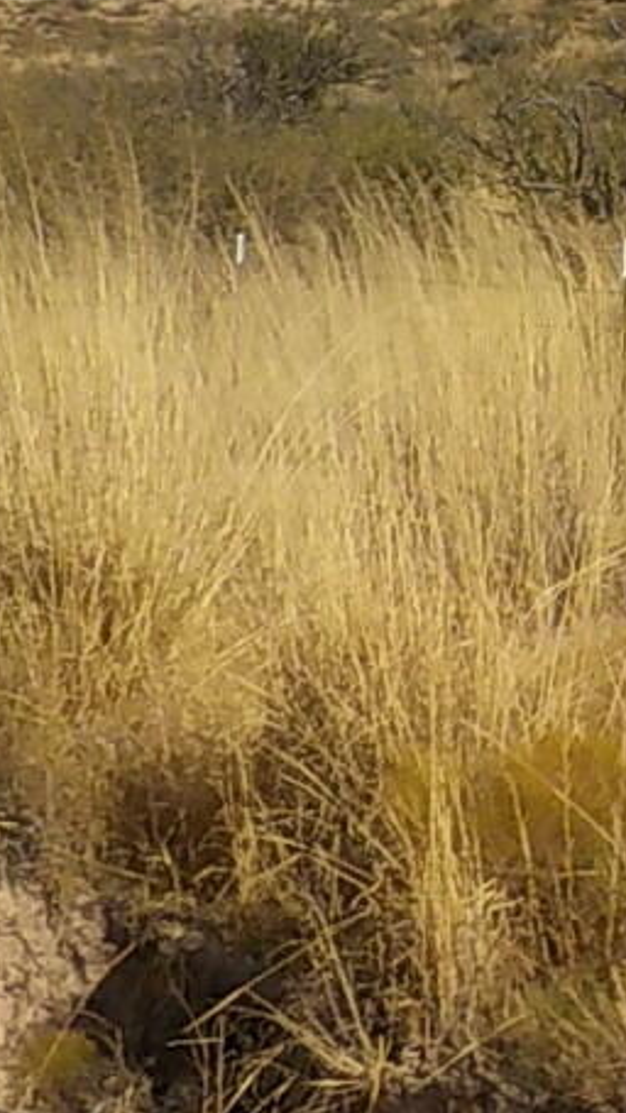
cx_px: 1025
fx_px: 3393
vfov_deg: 17.8
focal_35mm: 115
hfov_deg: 10.1
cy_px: -176
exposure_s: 1/640
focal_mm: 4.1
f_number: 6.6
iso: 125
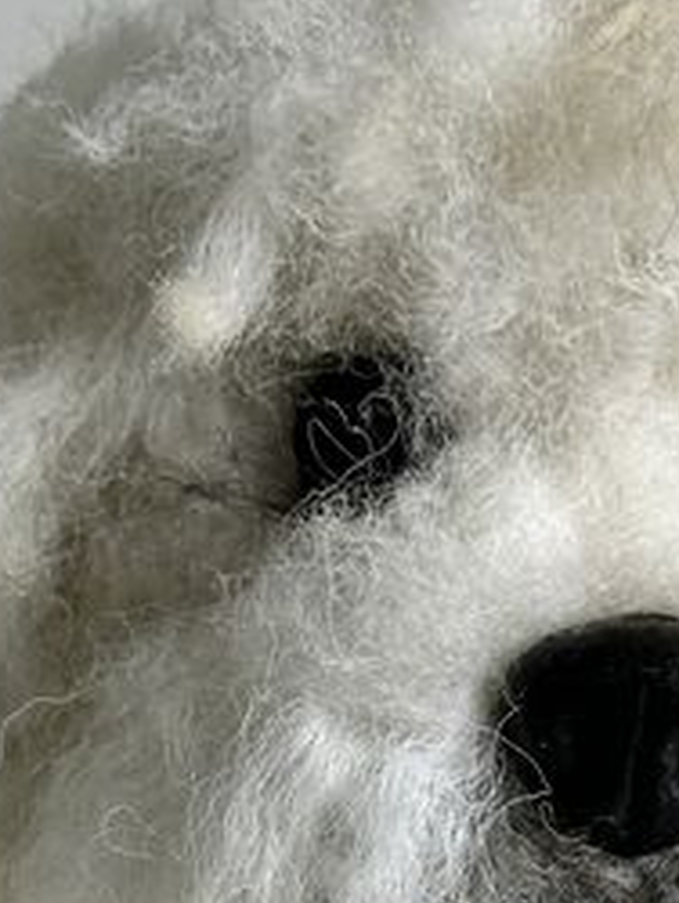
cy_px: 1293
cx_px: 267
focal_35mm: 184
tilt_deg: -30.9
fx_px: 4804
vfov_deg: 10.4
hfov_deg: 8.1
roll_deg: +0.2
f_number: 1.78
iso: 64
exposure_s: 1/1085
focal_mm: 6.86
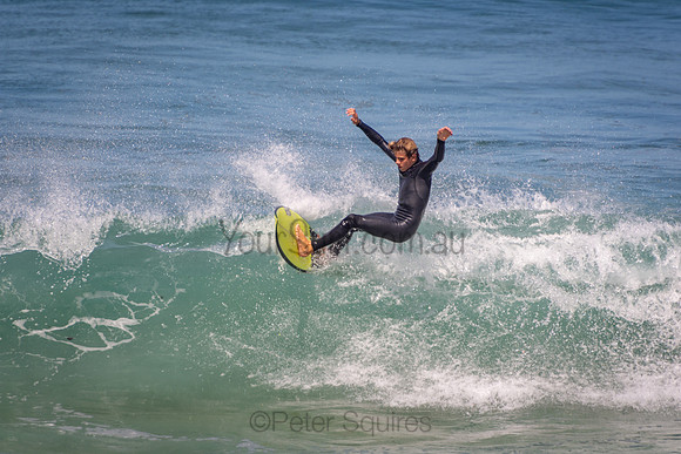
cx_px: 340
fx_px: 11352
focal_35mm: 600
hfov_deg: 3.4
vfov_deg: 2.3
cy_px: 227
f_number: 5.6
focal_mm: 400
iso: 200
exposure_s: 1/1250
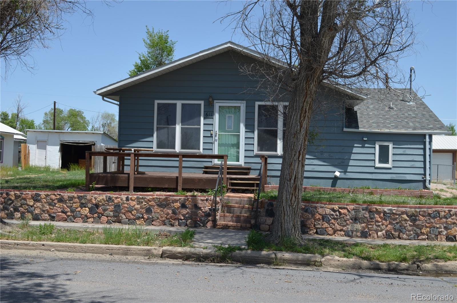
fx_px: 494
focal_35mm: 39
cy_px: 152
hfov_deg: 49.7
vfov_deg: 34.0
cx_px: 228
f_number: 8
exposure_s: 1/250
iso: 110
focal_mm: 26
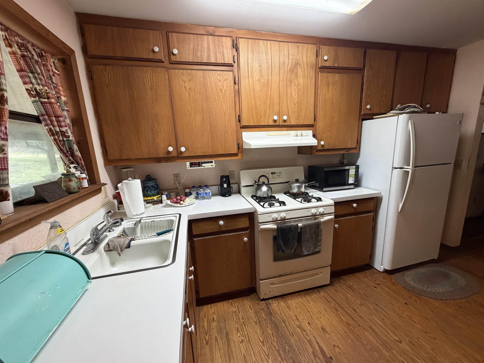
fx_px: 210
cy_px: 190
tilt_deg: -13.1
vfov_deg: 81.7
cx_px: 247
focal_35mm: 15
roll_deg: +3.0
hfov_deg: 98.2
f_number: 2.2
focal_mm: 2.22
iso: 320
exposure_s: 1/60
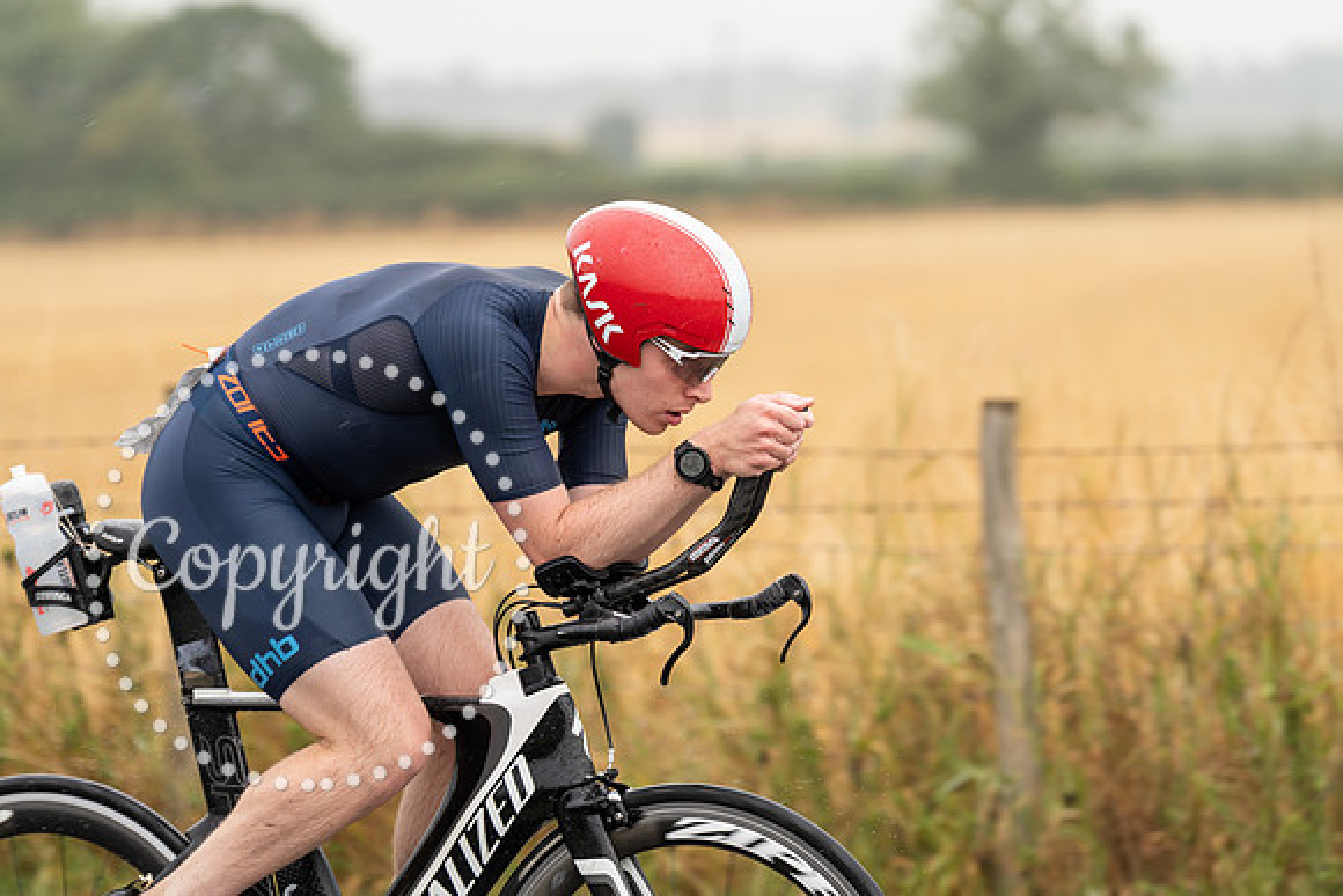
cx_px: 672
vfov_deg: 8.1
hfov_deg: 12.1
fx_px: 6343
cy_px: 448
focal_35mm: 170
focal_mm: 170
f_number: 3.5
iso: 400
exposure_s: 1/800
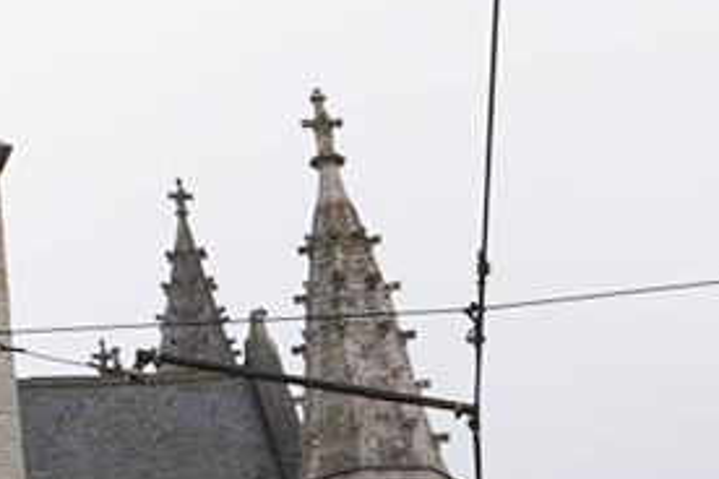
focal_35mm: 174
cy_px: -336
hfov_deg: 11.1
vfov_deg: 7.7
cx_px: -552
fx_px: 3475
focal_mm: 24
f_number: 16
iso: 100
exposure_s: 1/100
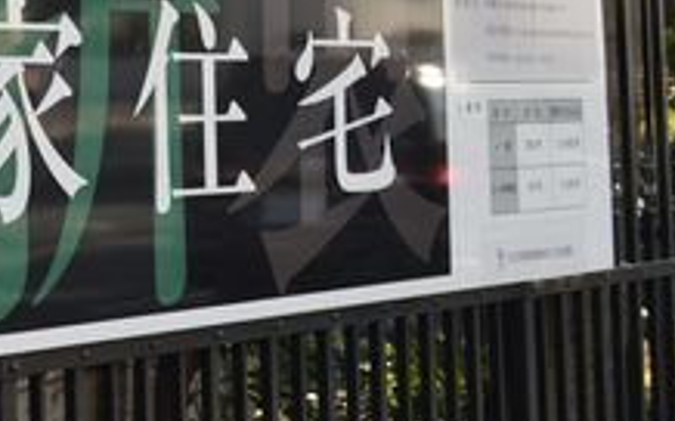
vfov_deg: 11.9
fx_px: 1986
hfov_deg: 17.5
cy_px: -26
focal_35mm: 108
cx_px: -303
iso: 100
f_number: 5
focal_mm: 22
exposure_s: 1/100
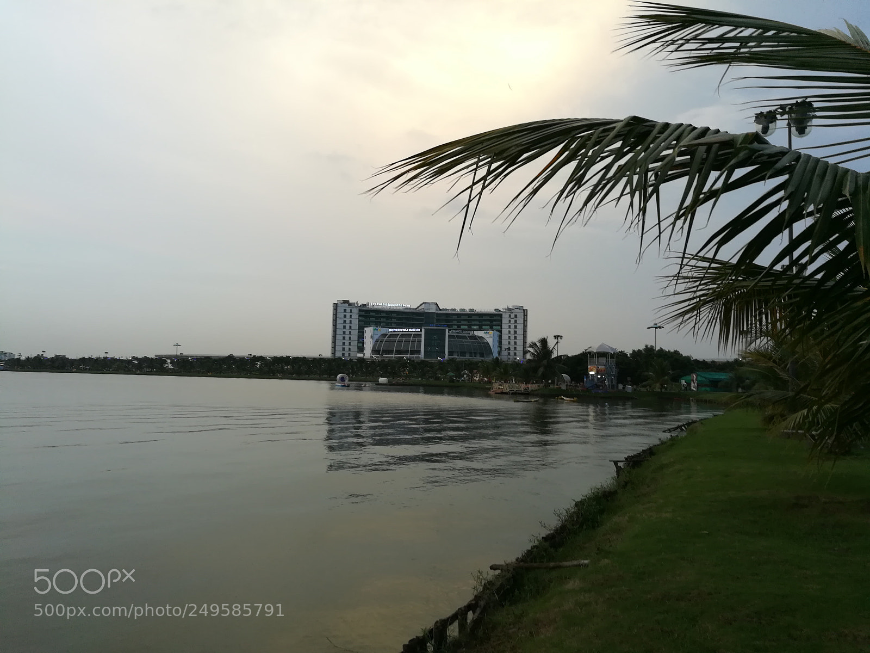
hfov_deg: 67.3
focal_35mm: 26
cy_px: 326
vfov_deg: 53.1
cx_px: 435
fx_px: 653
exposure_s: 1/50
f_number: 2.2
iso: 100
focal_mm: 3.83
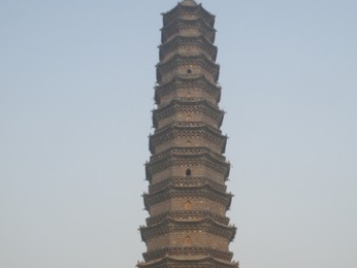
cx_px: 177
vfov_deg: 28.2
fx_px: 516
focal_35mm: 50
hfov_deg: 38.2
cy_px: 231
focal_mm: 6.6
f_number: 10
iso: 64
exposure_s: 1/80
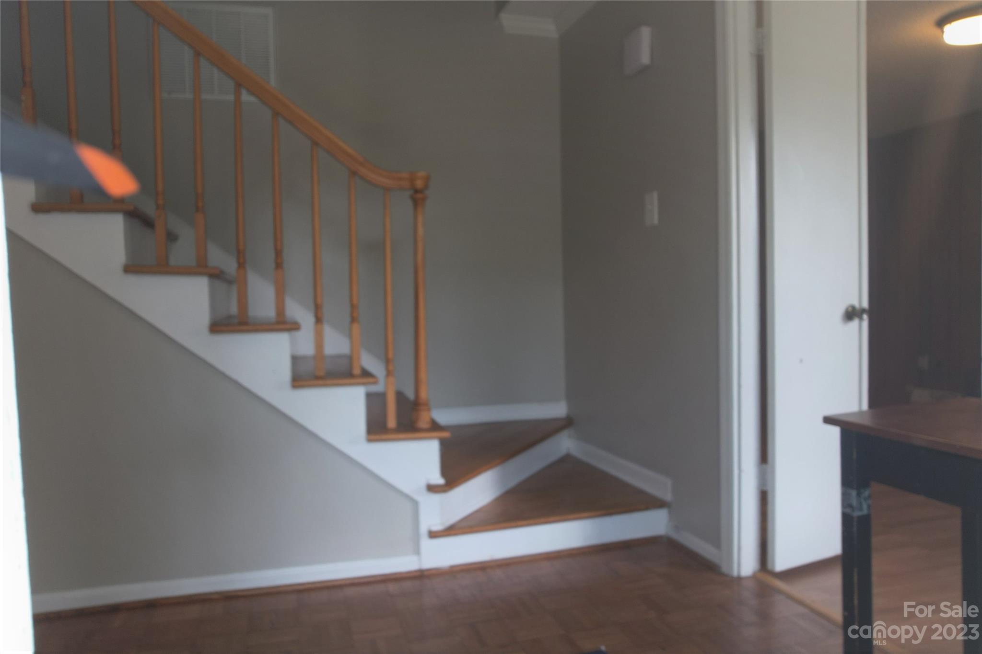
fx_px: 600
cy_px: 327
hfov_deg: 78.6
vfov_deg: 57.2
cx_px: 491
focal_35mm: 22
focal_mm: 8.38
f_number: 2.8
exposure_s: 1/30
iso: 100
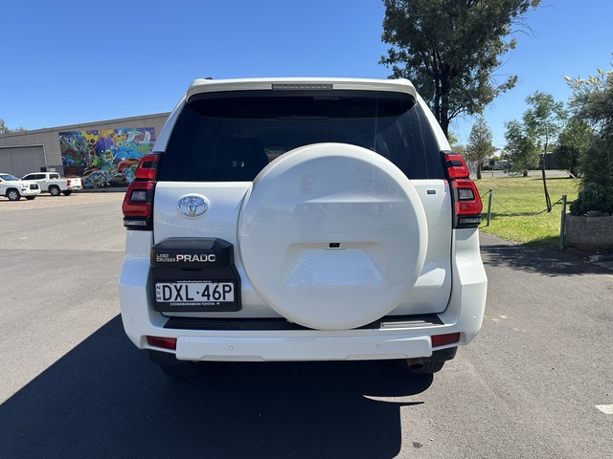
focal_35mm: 24
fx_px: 425
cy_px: 230
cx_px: 306
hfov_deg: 71.6
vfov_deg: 56.8
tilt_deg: -7.2
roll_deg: +3.6
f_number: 1.78
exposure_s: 1/2809
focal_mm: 6.86
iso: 80
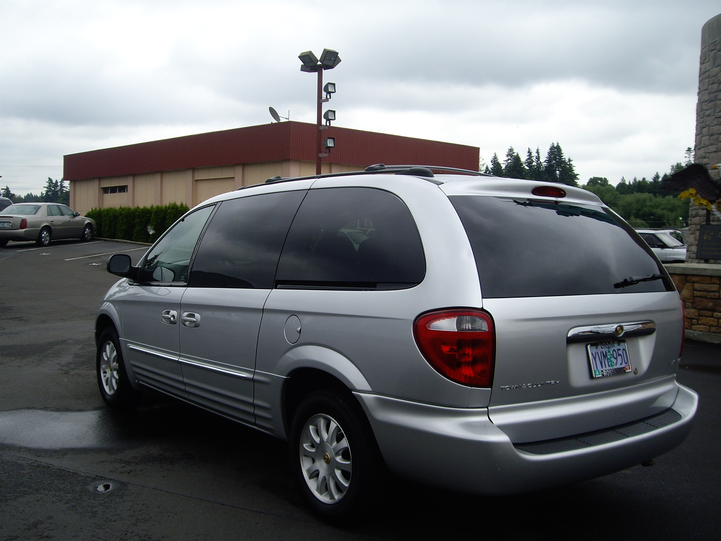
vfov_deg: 37.7
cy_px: 270
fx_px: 791
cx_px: 360
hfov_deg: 49.0
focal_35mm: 38
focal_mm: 6.2
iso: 50
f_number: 4.3
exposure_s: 1/250
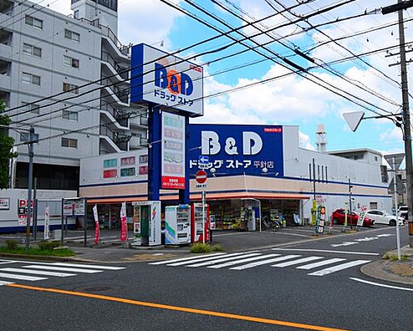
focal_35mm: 35
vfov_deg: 42.7
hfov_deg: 51.4
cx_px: 259
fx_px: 423
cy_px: 161
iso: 100
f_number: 8
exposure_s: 1/250
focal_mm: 19
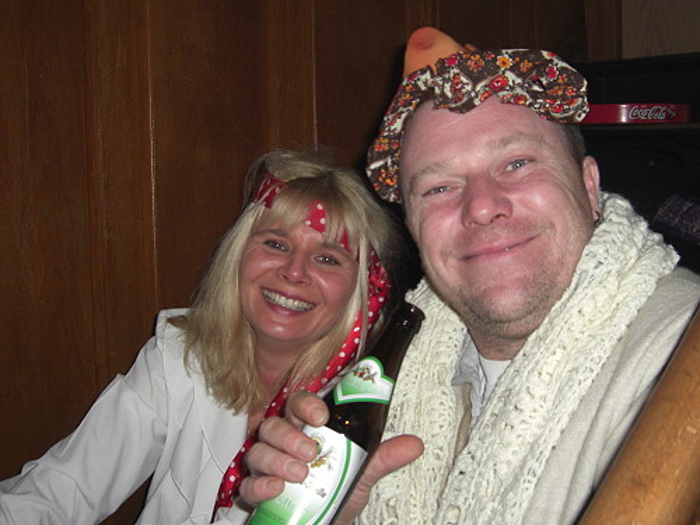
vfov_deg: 31.5
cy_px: 248
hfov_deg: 41.2
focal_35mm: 46
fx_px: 930
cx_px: 369
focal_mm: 7.9
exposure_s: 1/60
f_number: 2.8
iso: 200
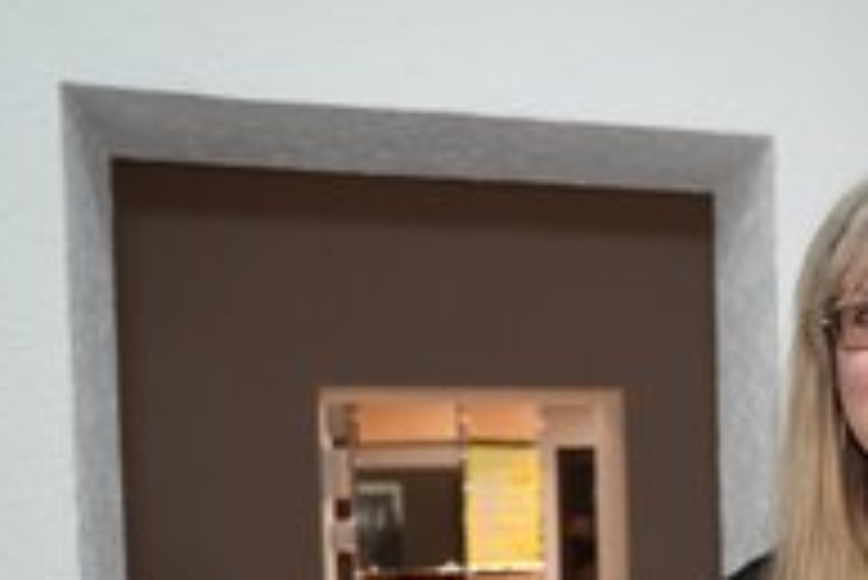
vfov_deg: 23.9
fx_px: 1303
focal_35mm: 54
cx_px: 837
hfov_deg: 34.1
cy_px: 591
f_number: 4
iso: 4000
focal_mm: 26
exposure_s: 1/160
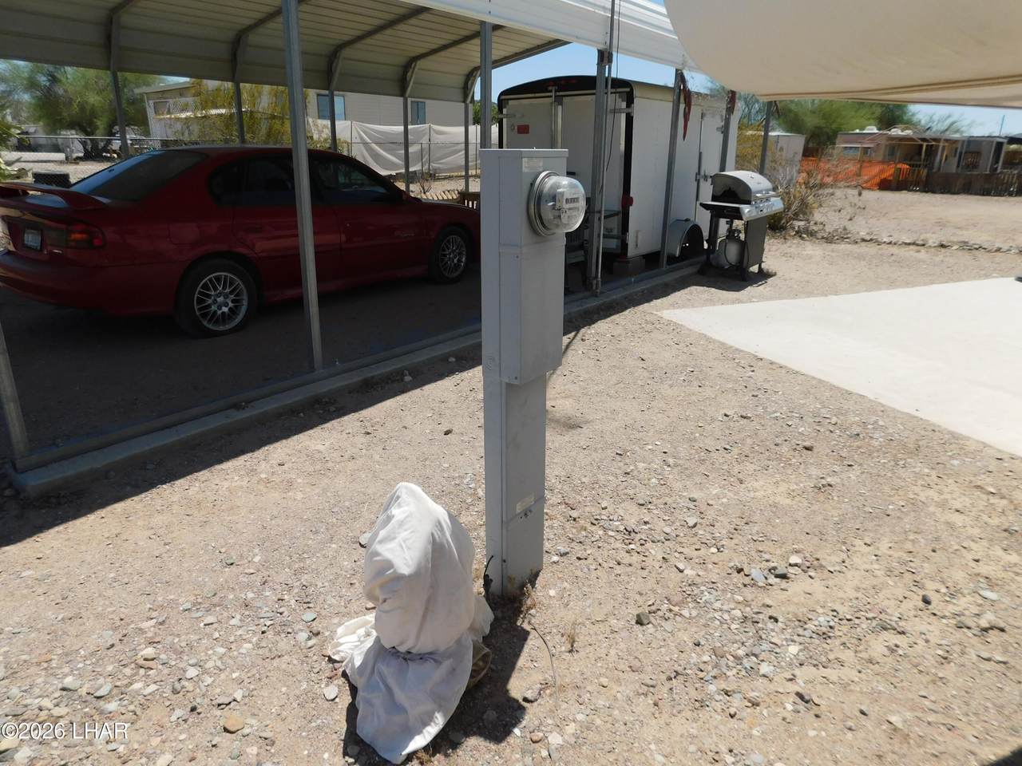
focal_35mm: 23
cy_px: 383
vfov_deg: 58.9
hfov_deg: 73.9
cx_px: 511
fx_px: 679
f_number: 6
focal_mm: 4
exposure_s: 1/640
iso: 125
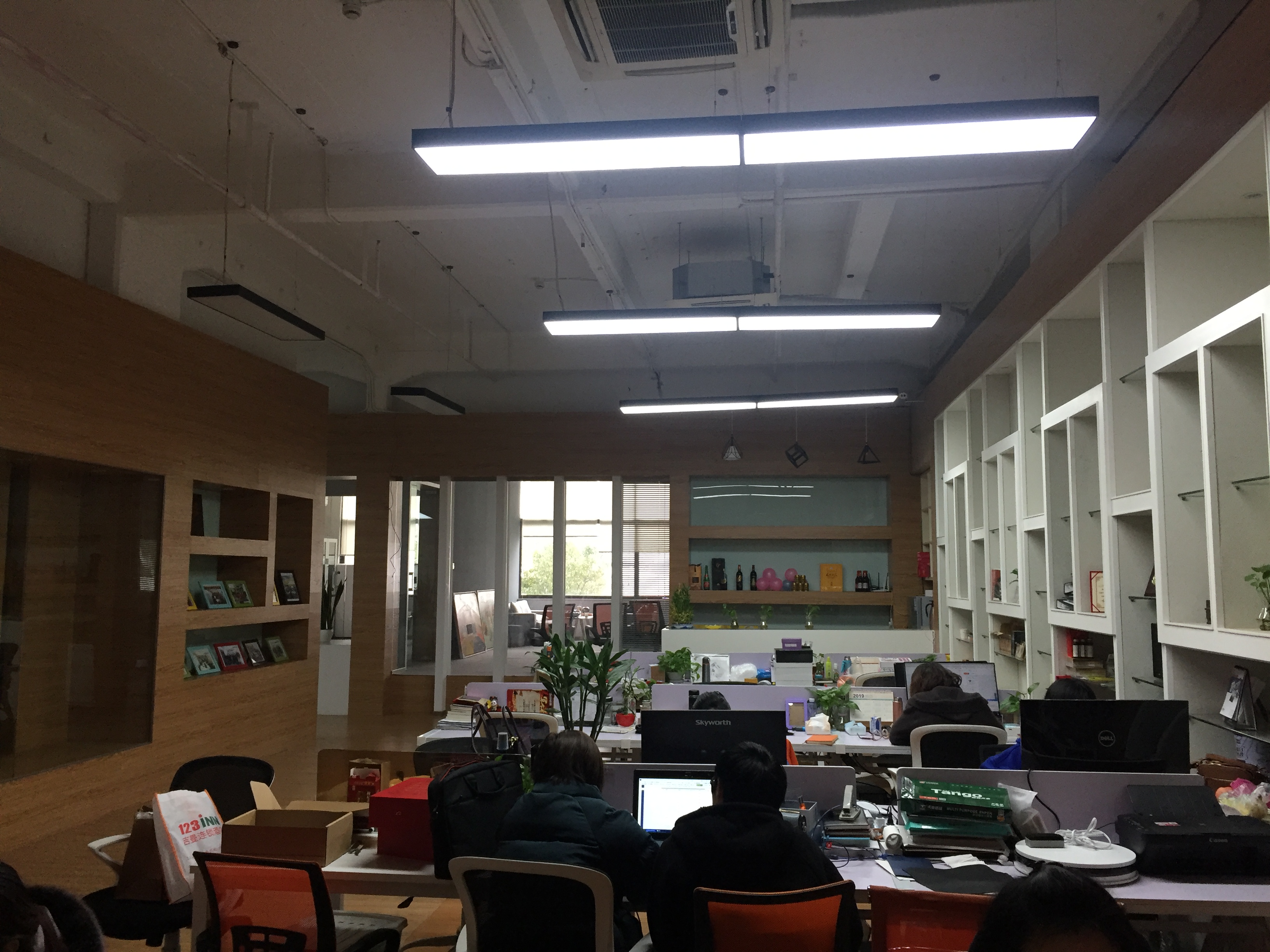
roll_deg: -0.5
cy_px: 476
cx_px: 635
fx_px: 1064
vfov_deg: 48.2
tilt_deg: +5.6
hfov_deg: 61.7
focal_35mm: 29
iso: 80
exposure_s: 1/33
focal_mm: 4.15
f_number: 2.2
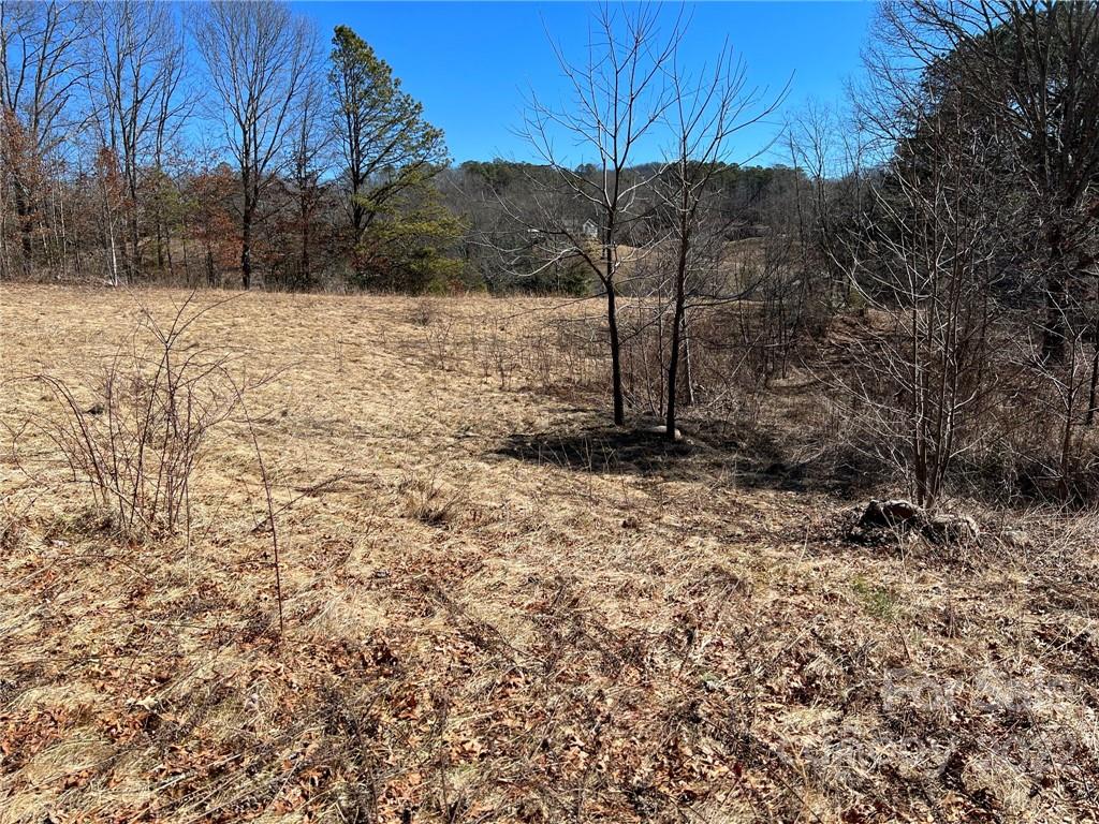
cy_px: 412
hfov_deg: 67.3
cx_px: 550
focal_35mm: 26
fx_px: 825
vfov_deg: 53.1
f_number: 1.5
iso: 50
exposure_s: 1/3165
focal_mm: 5.7
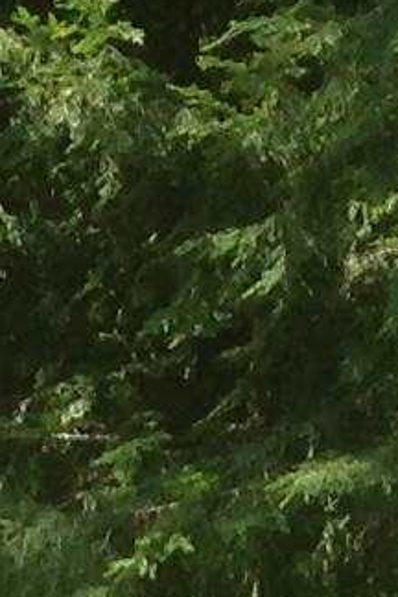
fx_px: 4825
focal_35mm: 291
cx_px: -356
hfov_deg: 4.7
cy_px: 1774
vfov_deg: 6.5
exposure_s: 1/438
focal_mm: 4.28
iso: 50
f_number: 2.4
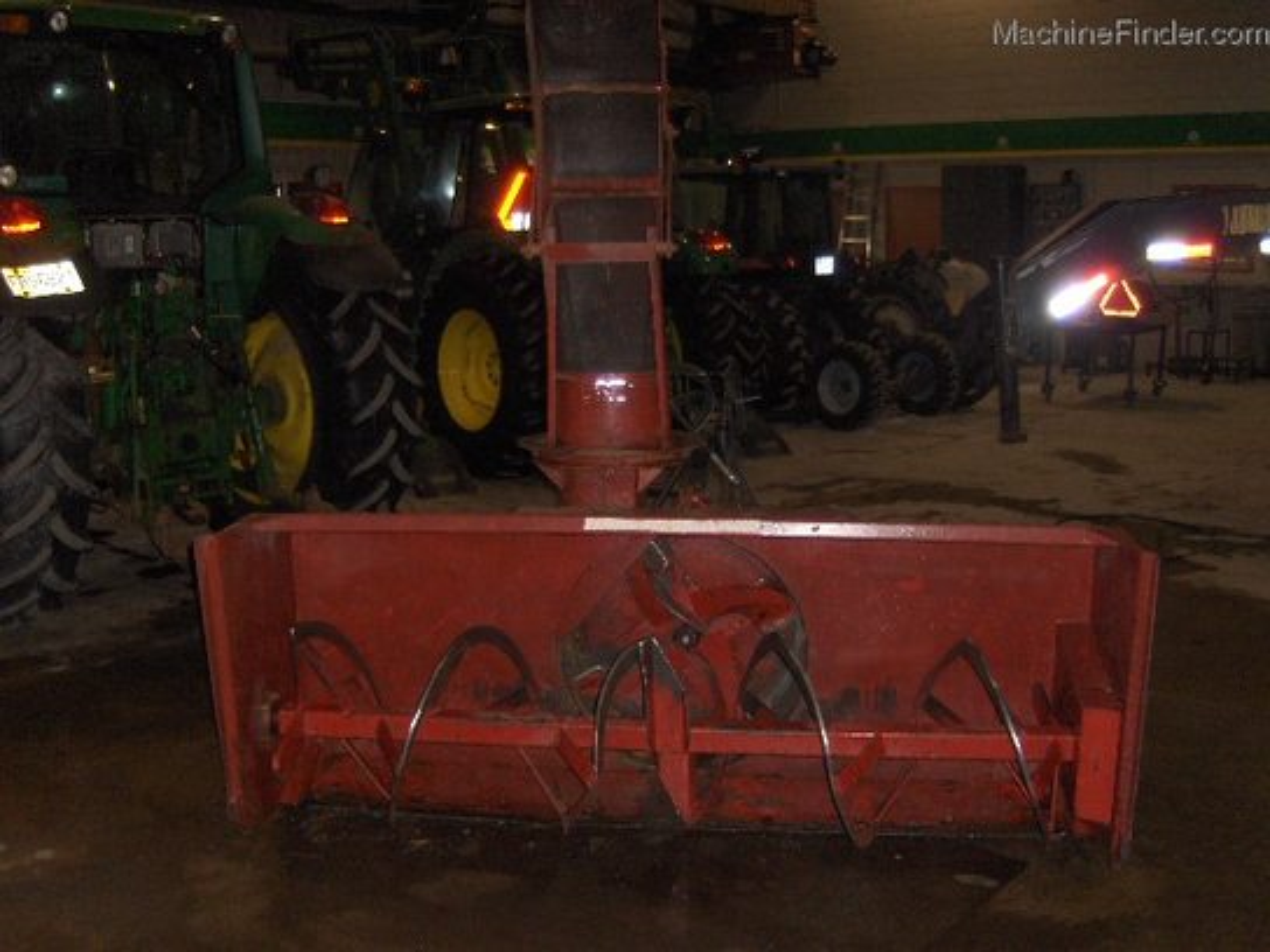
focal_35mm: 35
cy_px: 476
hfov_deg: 52.6
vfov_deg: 40.7
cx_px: 635
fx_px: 1284
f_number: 2.8
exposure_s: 1/60
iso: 108
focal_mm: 7.5
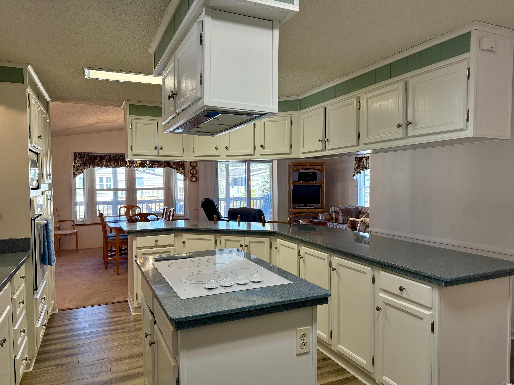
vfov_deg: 56.8
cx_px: 257
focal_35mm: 24
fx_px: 356
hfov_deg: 71.6
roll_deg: +0.0
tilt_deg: -1.3
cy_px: 192
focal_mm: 6.76
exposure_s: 1/230
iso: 200
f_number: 1.78
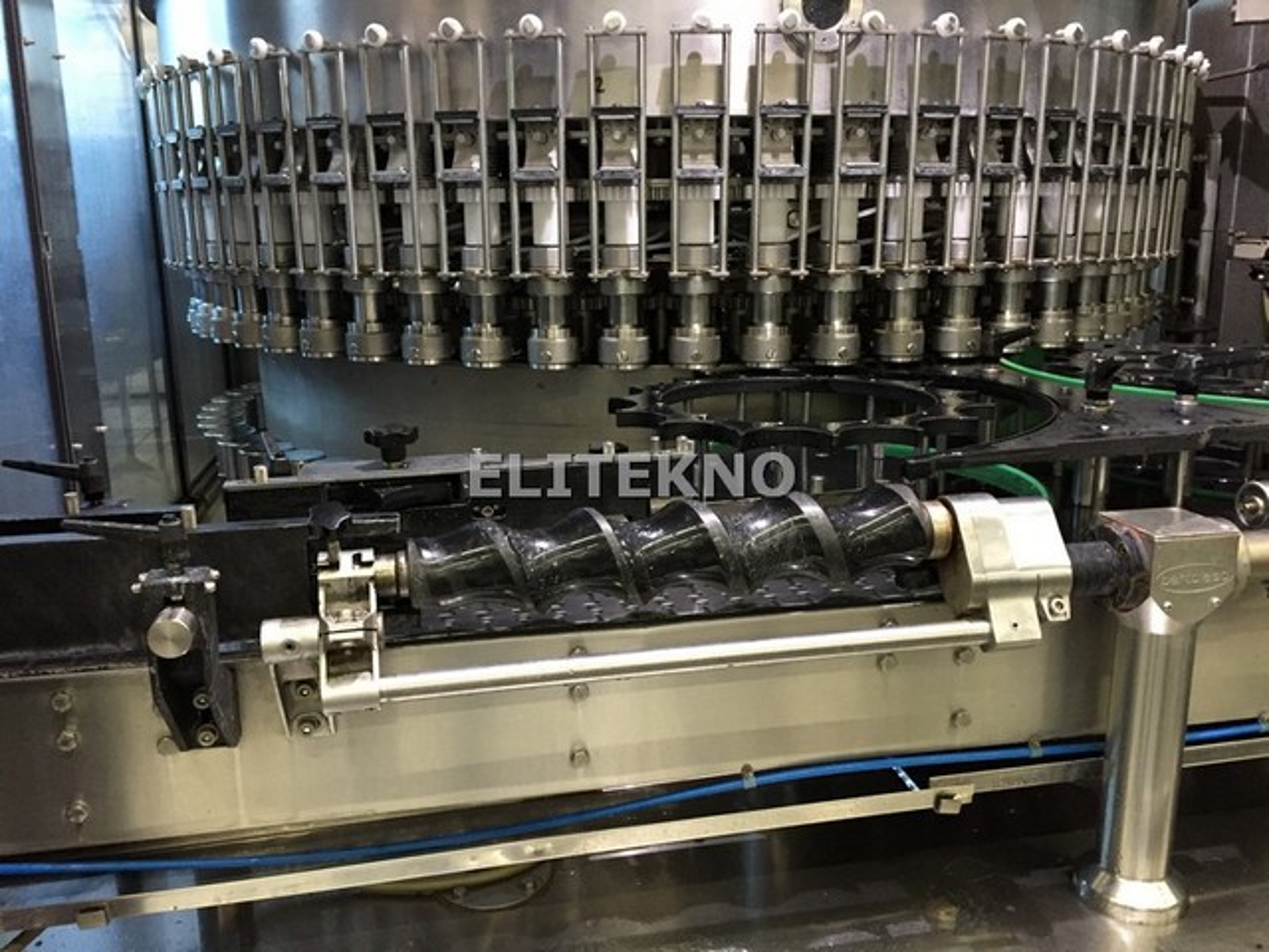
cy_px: 476
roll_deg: -0.5
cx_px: 634
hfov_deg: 61.7
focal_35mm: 29
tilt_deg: -13.9
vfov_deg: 48.2
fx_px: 1063
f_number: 2.2
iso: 250
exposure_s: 1/17
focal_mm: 4.15
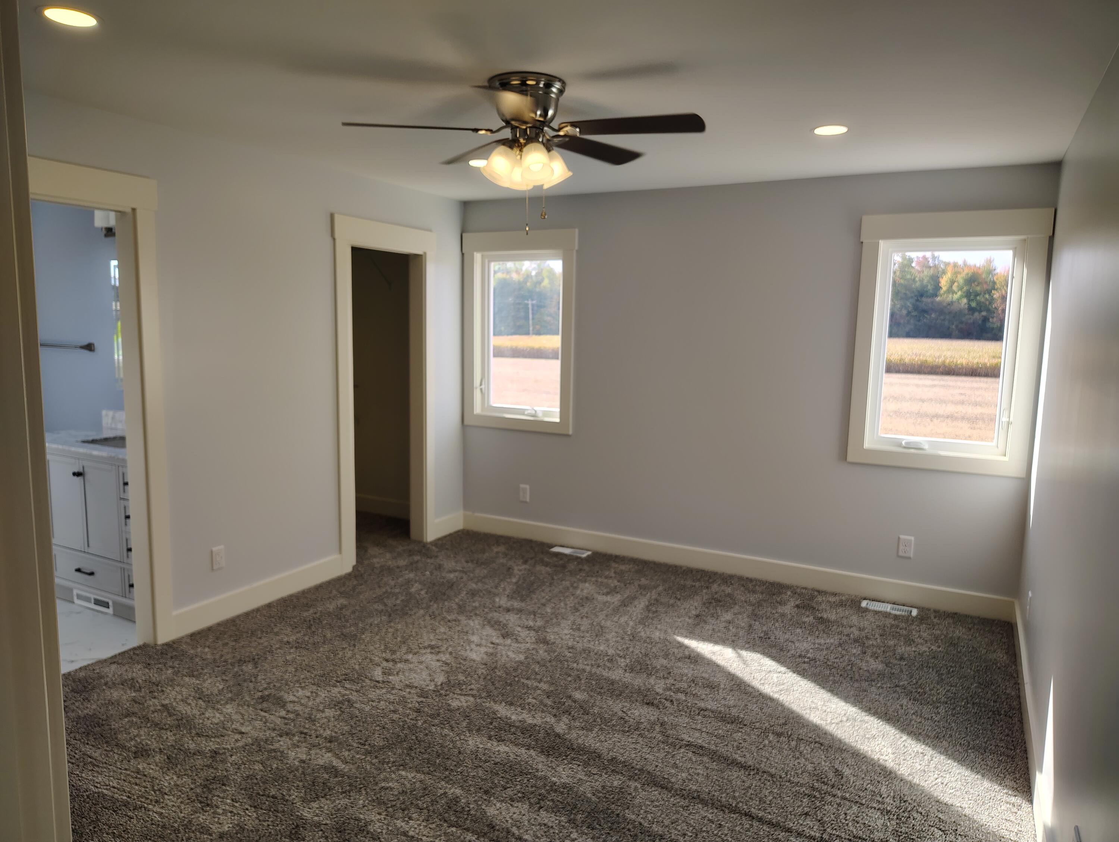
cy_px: 421
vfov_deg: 56.9
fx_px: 777
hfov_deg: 71.5
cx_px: 560
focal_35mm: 24
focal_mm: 5.56
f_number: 1.8
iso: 148
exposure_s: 1/120
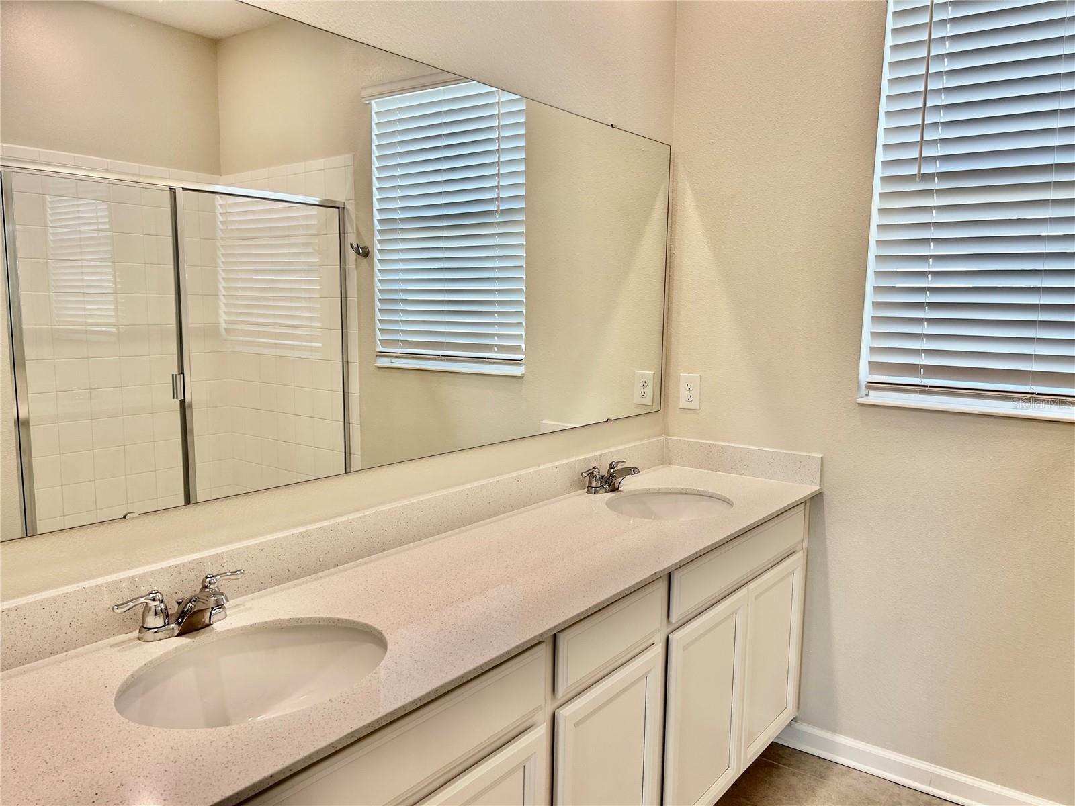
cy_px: 403
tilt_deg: -7.4
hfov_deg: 67.3
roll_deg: +0.5
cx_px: 538
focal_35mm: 26
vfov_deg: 53.1
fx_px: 807
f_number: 1.5
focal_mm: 5.7
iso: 40
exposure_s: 1/120
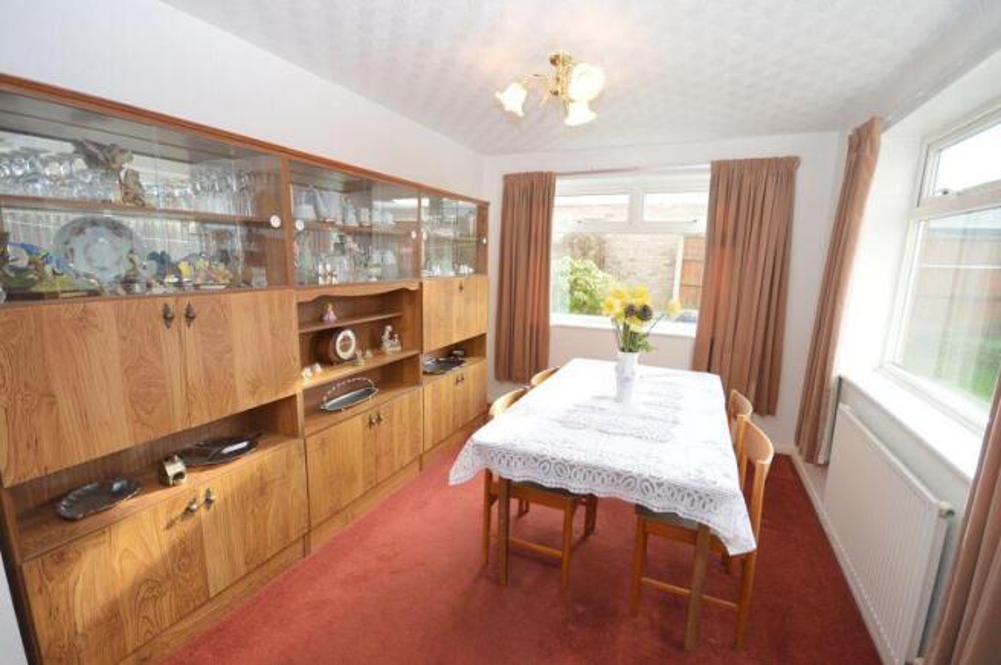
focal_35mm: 15
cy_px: 332
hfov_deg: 100.4
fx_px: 417
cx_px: 500
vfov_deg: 77.2
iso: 400
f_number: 5
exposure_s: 1/100
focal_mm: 10
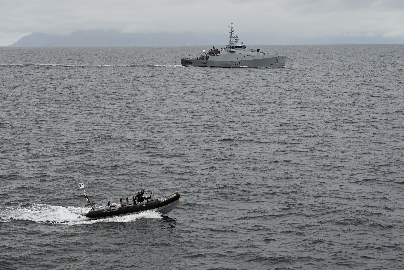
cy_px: 135
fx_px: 987
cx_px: 202
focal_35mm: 88
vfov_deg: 15.5
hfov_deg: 23.1
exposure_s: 1/320
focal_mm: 59
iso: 100
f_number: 6.3
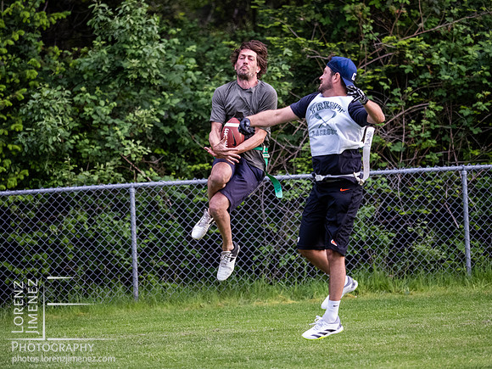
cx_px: 246
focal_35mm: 300
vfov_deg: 5.0
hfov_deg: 6.6
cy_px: 184
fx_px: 4264
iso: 2000
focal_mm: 150
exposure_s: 1/1250
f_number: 2.8
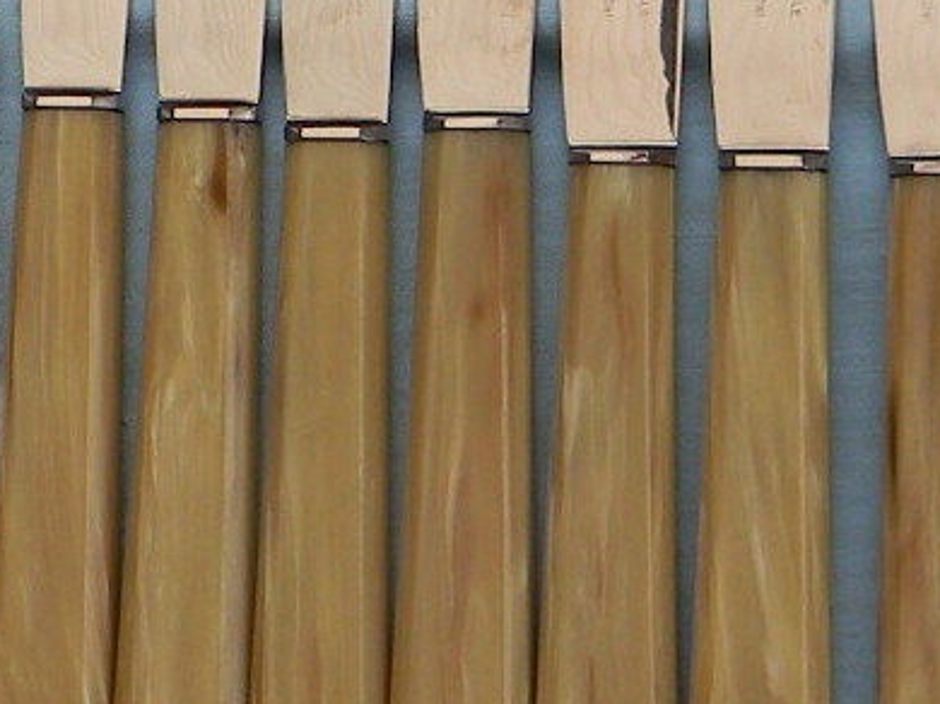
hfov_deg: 41.0
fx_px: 1248
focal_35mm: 46
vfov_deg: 31.0
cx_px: 354
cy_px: 186
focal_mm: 5
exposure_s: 1/125
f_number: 3.5
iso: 80
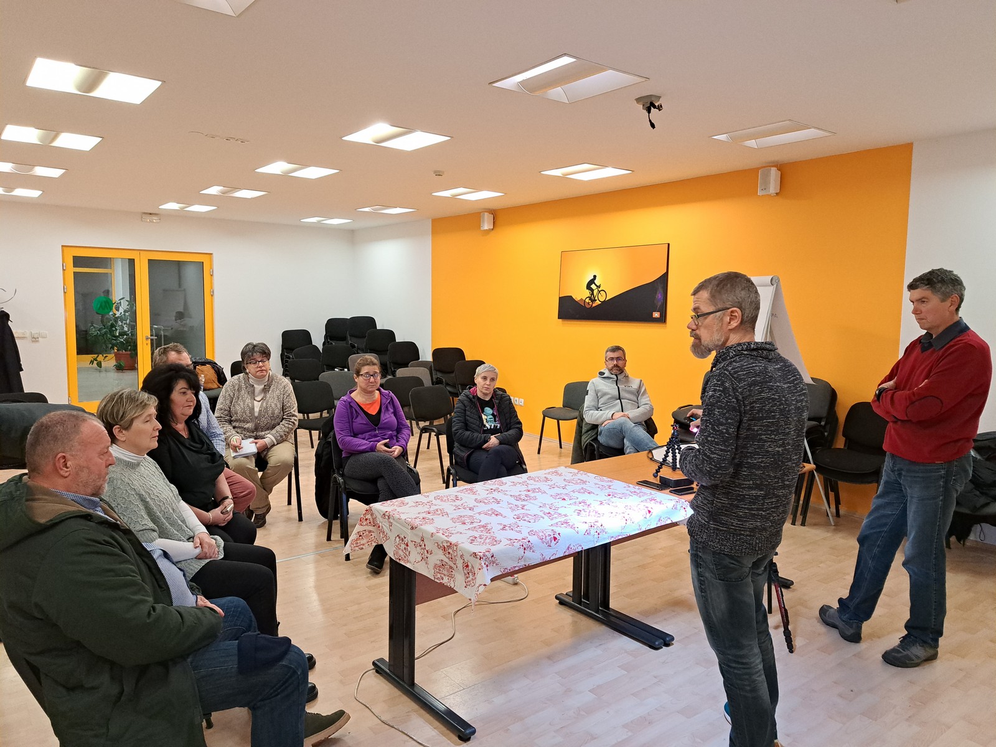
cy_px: 374
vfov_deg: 56.8
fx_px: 691
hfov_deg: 71.6
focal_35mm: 24
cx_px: 498
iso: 320
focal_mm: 5.23
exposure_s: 1/50
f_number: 1.8
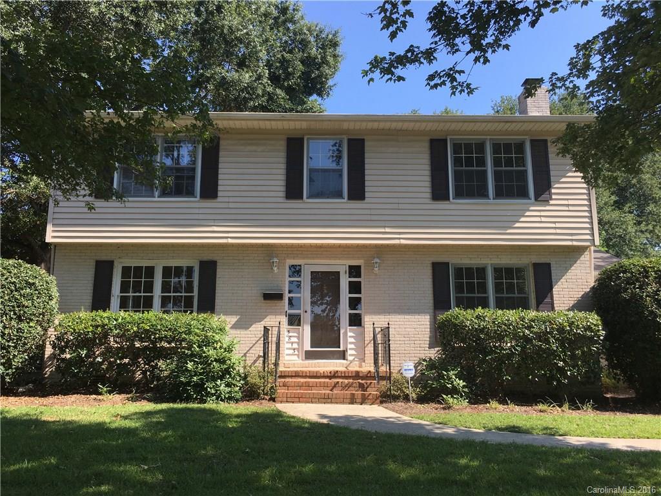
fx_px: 554
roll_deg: -1.0
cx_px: 330
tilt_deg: +11.9
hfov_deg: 61.7
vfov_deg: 48.2
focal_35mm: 29
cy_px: 248
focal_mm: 4.15
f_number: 2.2
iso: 25
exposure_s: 1/605
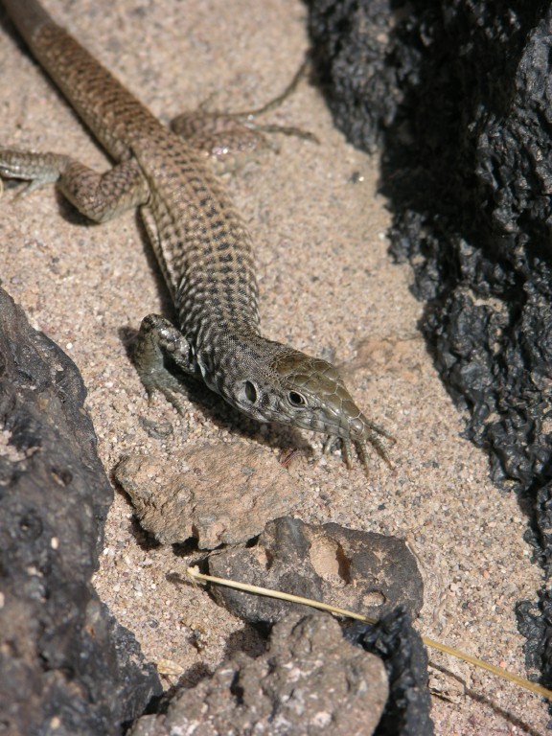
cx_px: 276
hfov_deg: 5.3
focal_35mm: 280
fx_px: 5953
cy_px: 368
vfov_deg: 7.1
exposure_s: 1/348
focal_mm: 71.2
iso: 50
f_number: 5.9
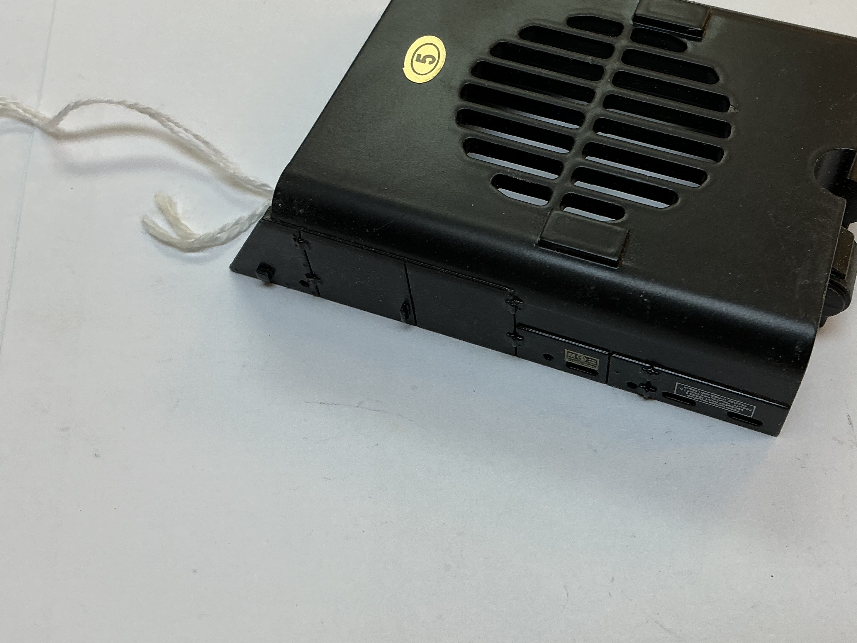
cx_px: 542
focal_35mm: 40
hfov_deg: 46.3
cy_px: 260
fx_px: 990
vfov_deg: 35.8
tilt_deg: -55.8
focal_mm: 3
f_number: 1.8
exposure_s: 1/120
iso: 32
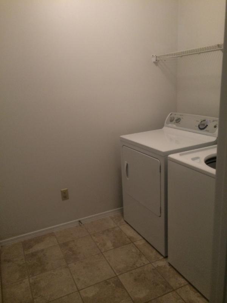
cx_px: 114
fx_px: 262
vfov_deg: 60.0
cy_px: 152
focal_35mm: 30
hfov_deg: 46.8
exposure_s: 1/30
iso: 200
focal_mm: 4.12
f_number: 2.2
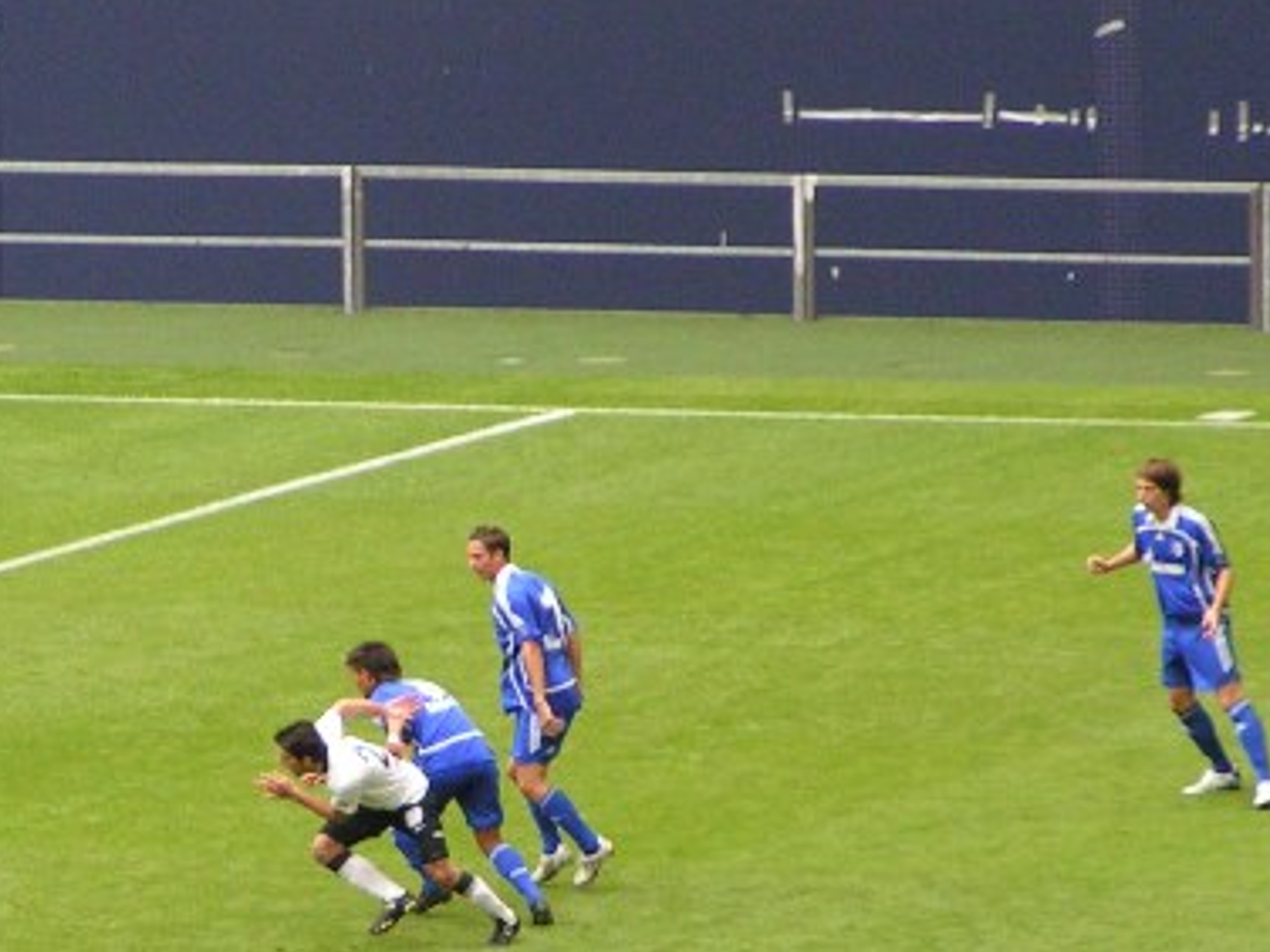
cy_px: 574
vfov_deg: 2.6
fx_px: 21132
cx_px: 412
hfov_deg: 3.4
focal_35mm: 576
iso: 200
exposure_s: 1/250
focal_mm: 41.4
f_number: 3.5
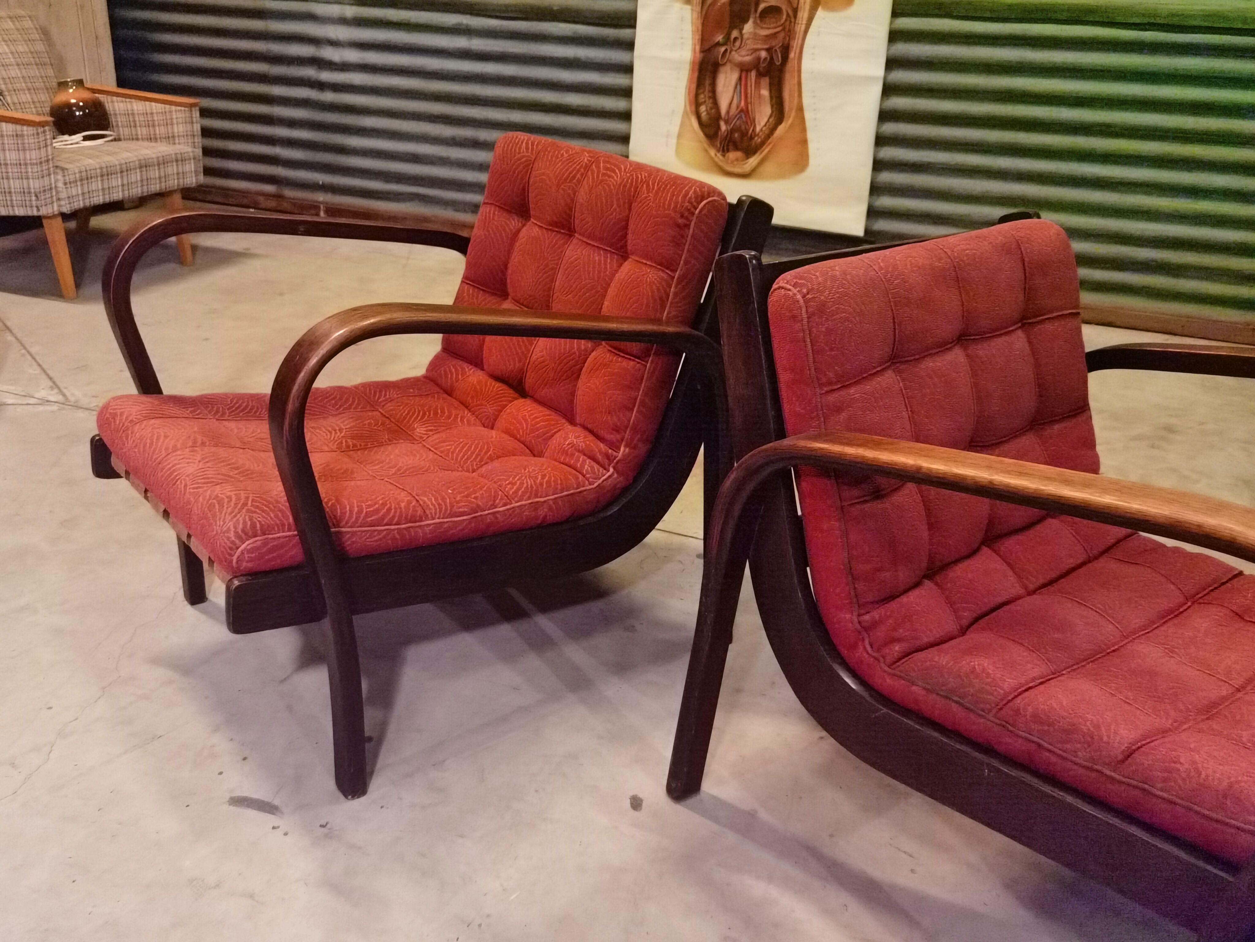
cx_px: 628
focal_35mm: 31
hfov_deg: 58.4
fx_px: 1124
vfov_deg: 45.4
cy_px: 471
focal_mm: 6.71
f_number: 1.9
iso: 2000
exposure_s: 1/100
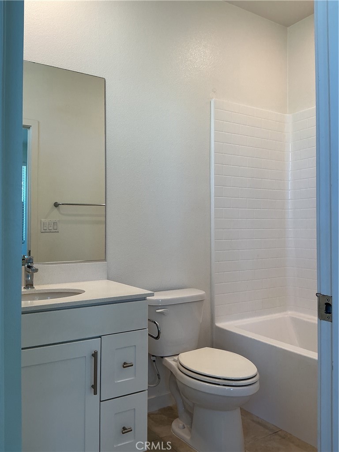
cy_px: 226
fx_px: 379
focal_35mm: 29
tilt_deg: +0.7
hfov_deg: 48.2
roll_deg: -0.2
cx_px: 170
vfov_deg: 61.7
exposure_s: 1/120
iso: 50
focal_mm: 3
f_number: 1.8
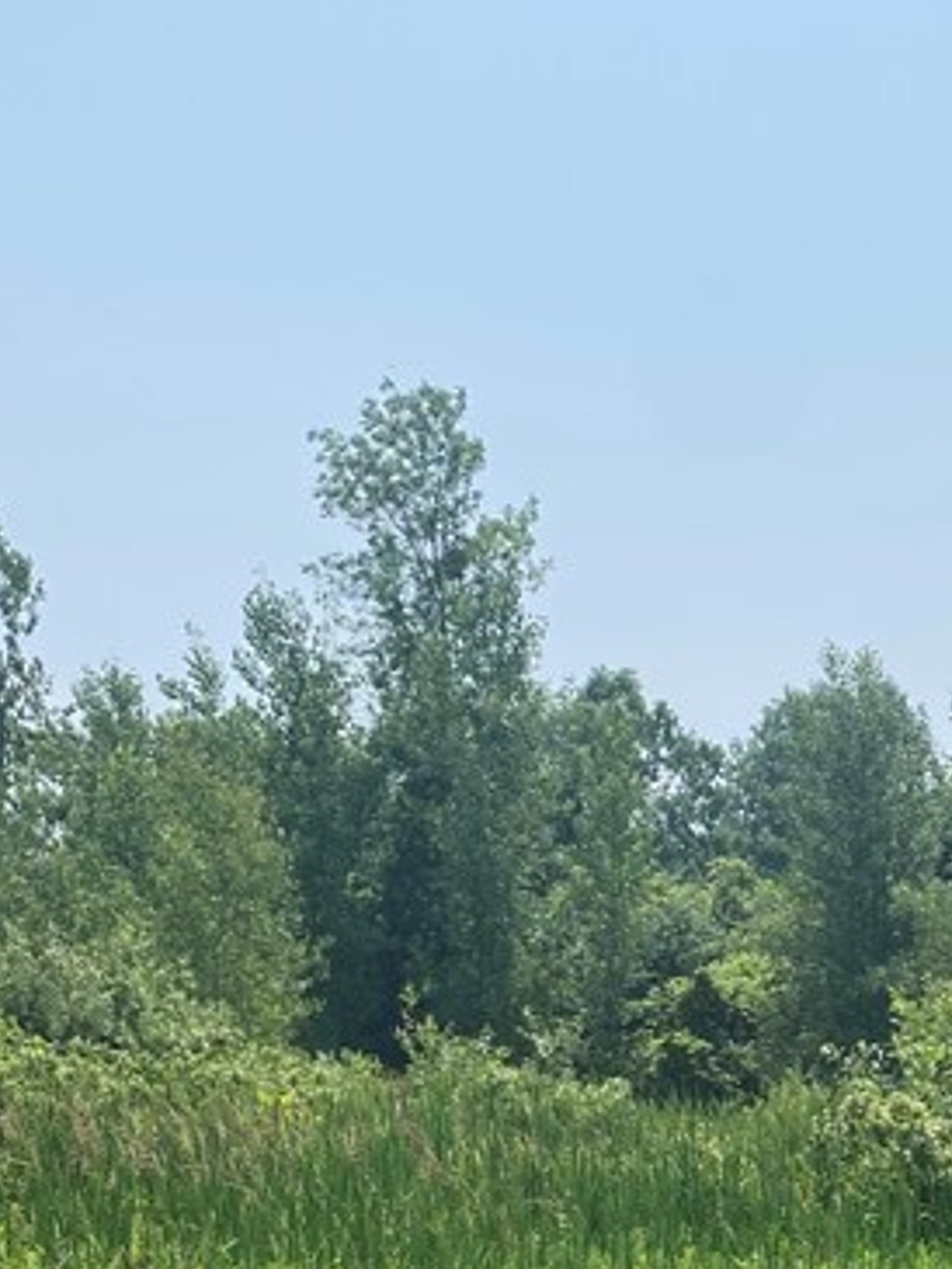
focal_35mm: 73
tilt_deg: -5.3
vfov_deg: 25.0
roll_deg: -1.9
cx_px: 744
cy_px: 1359
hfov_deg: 20.0
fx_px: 2675
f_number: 1.8
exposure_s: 1/4808
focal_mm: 4.25
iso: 32
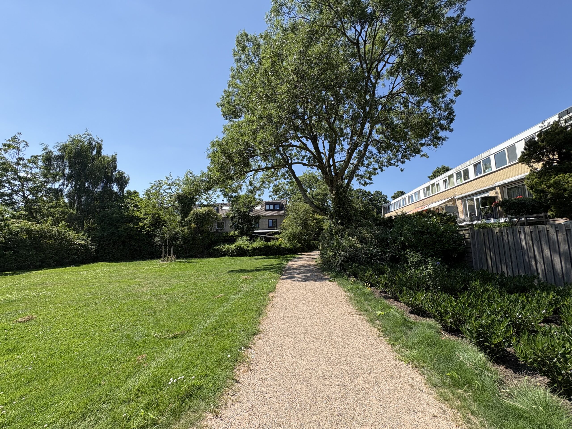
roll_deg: +0.9
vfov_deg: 85.7
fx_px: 231
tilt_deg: +7.7
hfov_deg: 102.1
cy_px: 214
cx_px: 286
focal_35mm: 14
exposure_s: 1/1020
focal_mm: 2.22
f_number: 2.2
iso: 50
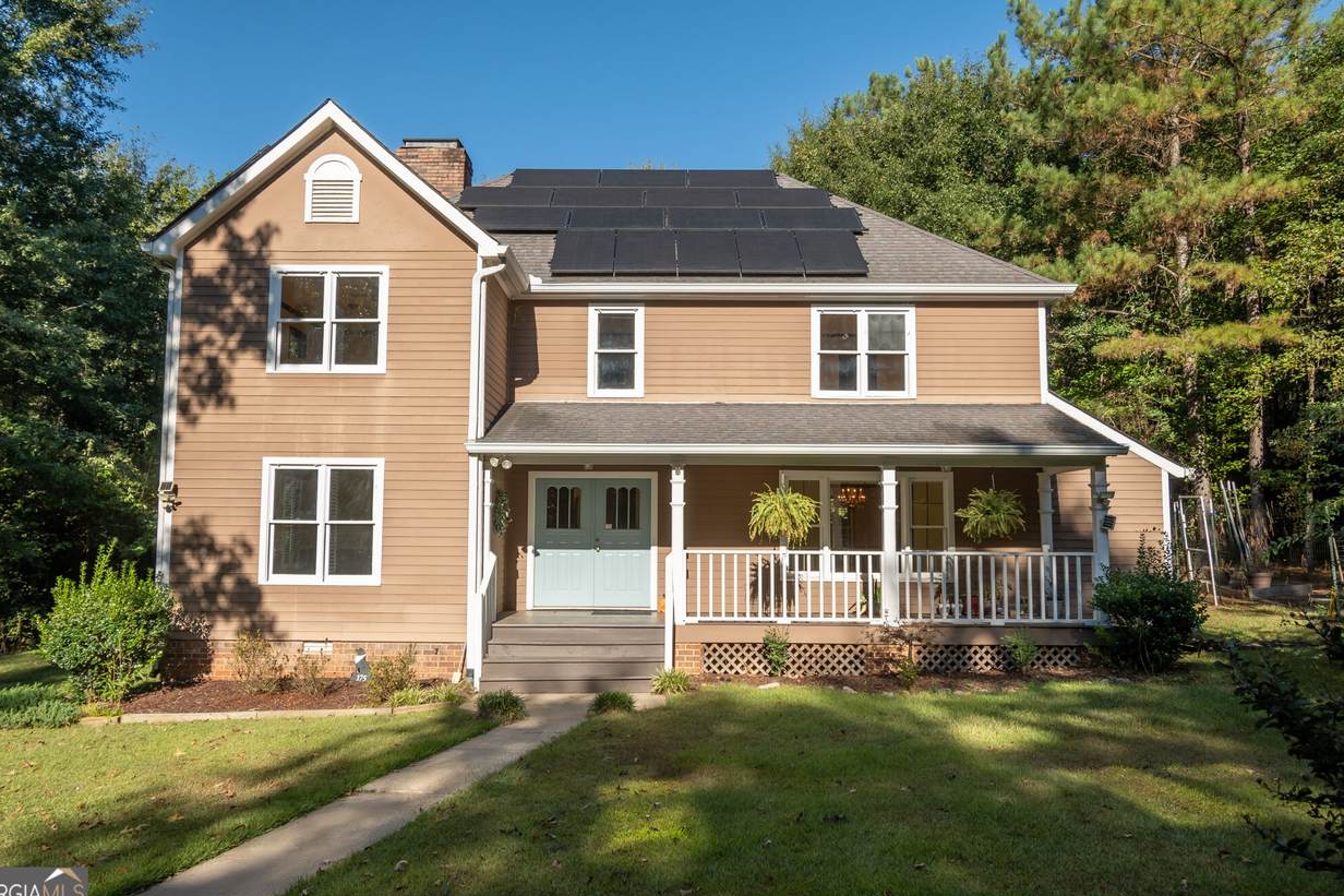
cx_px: 647
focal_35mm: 25
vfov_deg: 51.3
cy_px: 448
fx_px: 933
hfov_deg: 71.5
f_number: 7.1
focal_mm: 16
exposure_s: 1/400
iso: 100
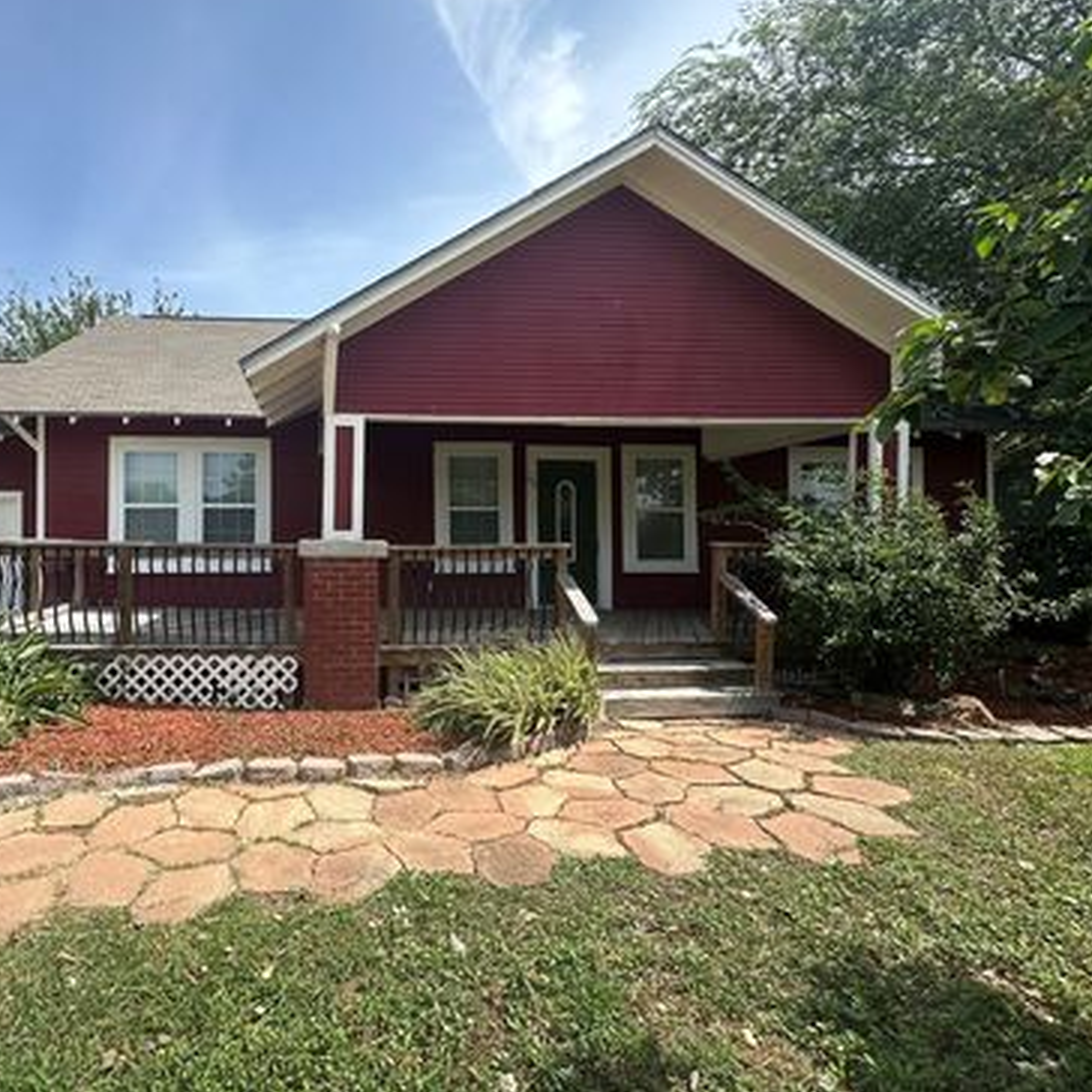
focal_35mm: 17
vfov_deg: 84.0
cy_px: 536
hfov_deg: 81.2
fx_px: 607
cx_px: 366
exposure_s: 1/1024
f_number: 2.2
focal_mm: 2.22
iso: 40
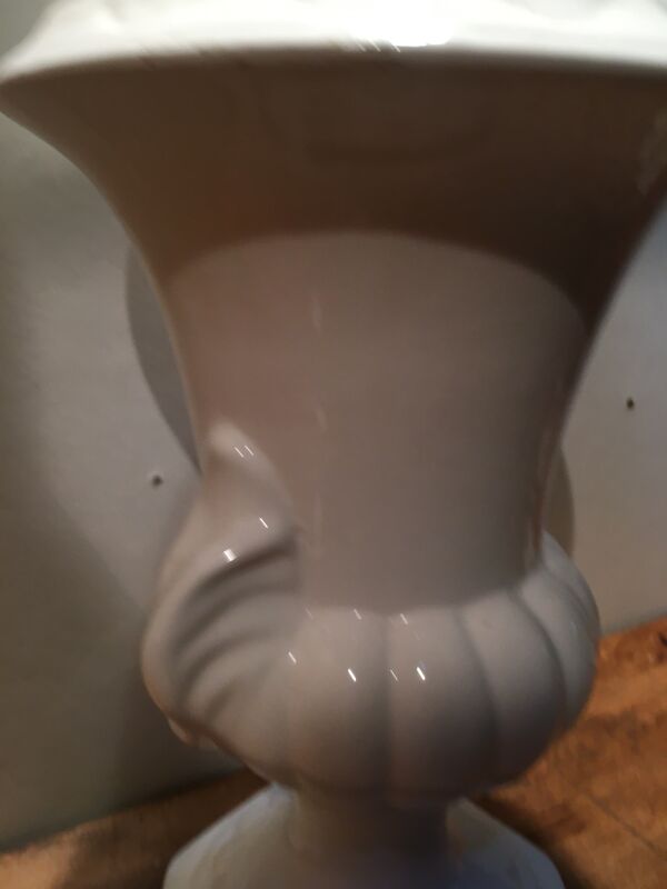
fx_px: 745
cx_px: 334
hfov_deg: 48.2
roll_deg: -5.8
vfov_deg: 61.7
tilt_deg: -18.6
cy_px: 444
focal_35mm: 29
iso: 100
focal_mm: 4.15
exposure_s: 1/33
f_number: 2.2
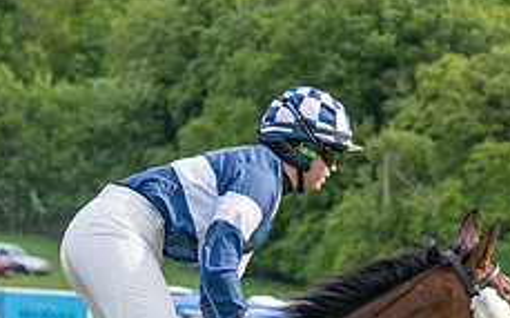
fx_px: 4391
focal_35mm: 316
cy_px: 447
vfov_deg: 4.1
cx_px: 205
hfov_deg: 6.6
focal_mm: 70
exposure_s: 1/2500
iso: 400
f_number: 4.5
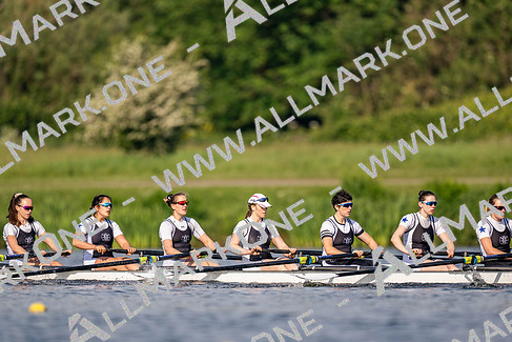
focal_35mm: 714
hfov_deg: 2.9
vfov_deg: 1.9
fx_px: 10157
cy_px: 196
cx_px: 282
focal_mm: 600
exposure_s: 1/2500
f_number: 4
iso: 250
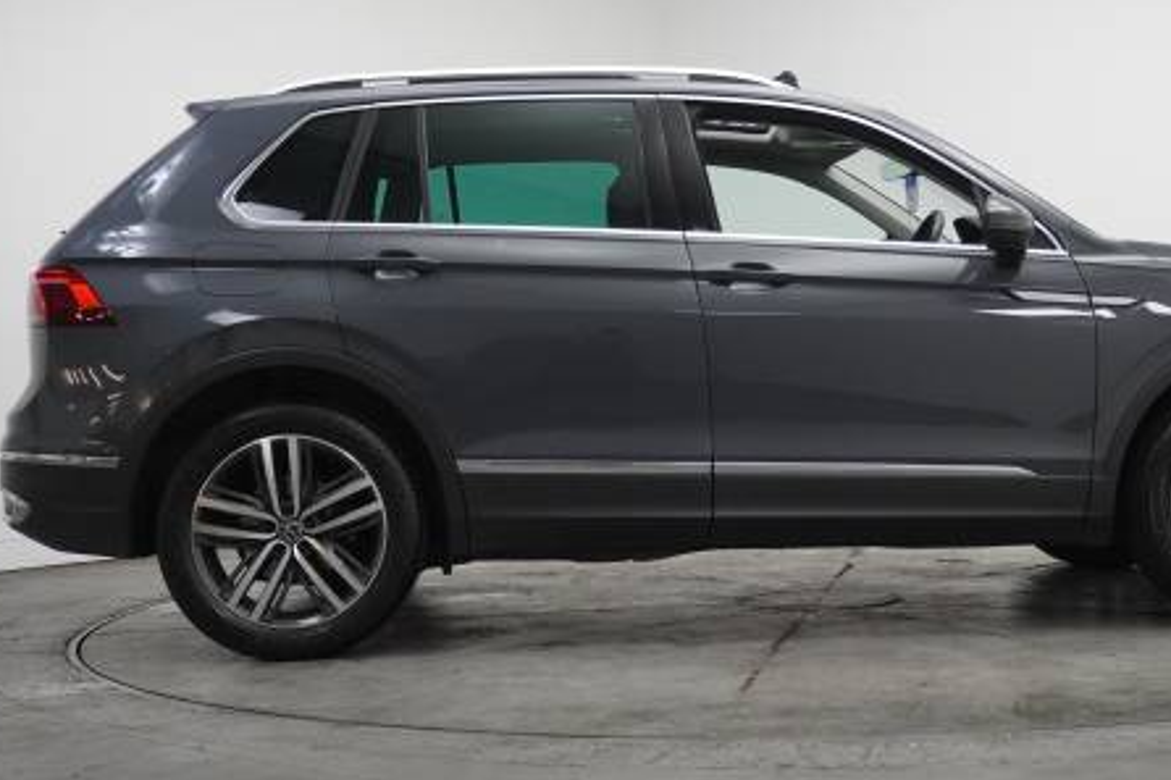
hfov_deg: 35.5
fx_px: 1821
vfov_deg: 24.2
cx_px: 717
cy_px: 336
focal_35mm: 56
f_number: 4.5
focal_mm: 26
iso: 2000
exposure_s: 1/200
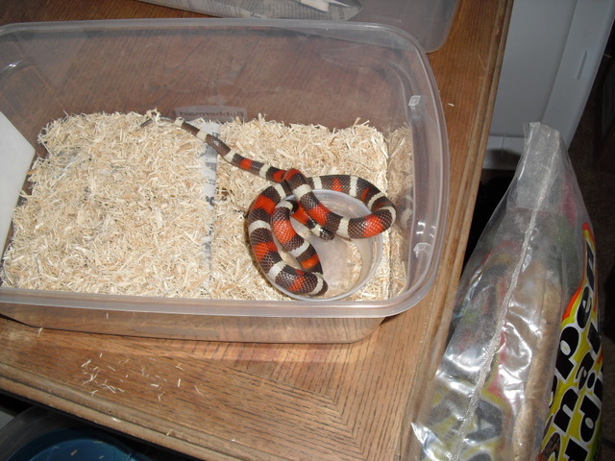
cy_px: 230
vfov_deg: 39.7
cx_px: 308
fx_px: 640
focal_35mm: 36
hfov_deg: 51.4
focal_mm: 6.3
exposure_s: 1/60
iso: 100
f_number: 3.1
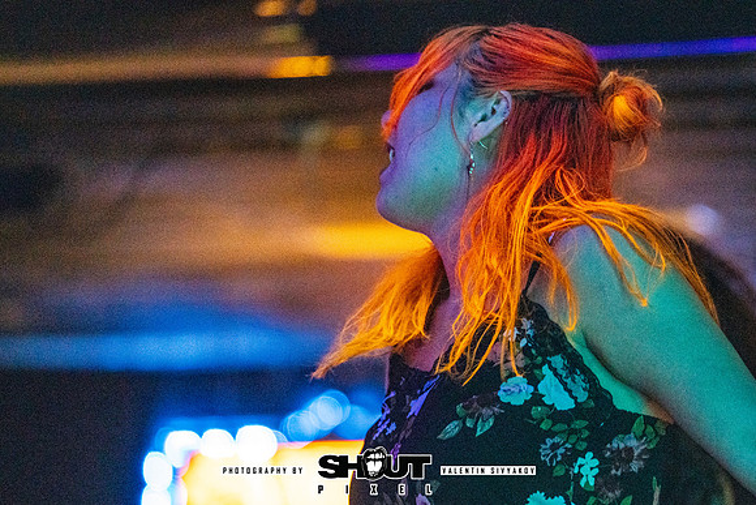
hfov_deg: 9.7
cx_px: 574
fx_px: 4463
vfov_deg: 6.5
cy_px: 383
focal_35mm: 212
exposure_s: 1/250
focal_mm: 140
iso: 8000
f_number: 2.8
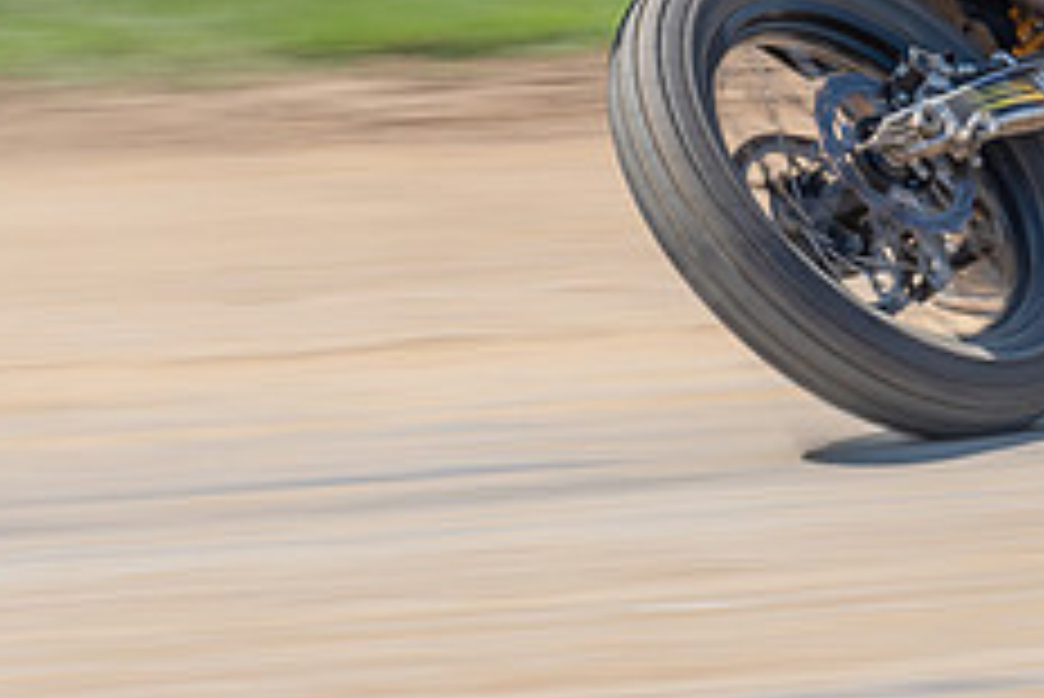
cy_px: 256
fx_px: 6500
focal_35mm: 224
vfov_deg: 6.1
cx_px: 973
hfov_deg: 9.1
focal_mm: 70
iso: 100
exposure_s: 1/160
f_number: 8
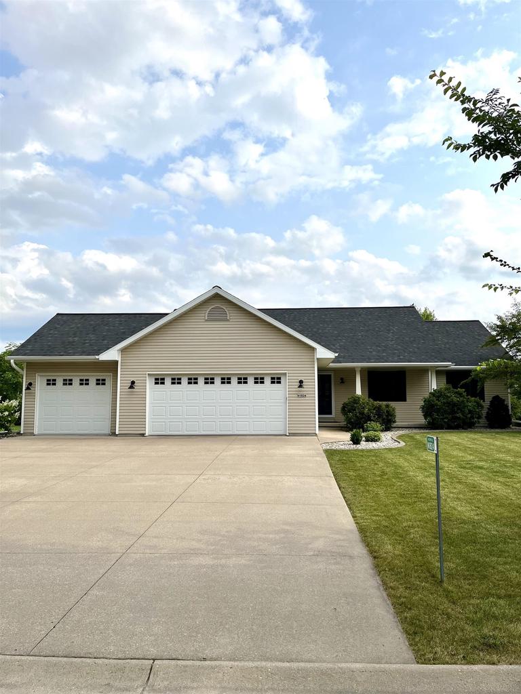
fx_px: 522
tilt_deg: +6.1
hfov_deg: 53.1
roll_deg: +0.0
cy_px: 347
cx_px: 260
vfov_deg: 67.3
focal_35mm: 26
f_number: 1.6
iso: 50
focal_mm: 5.1
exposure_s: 1/4854
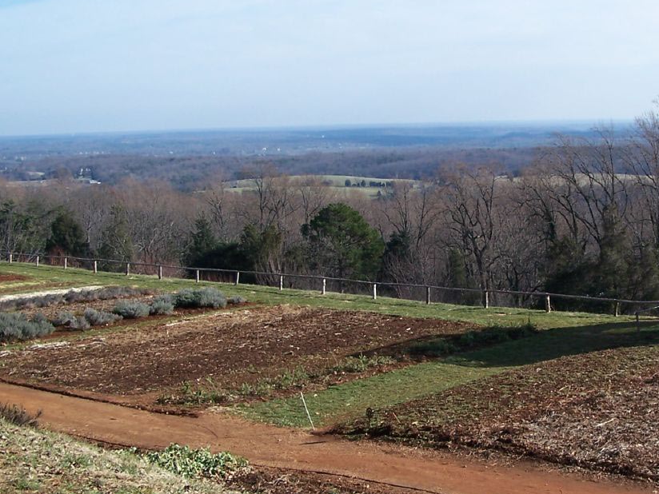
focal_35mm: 59
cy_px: 275
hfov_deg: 32.2
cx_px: 473
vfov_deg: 24.8
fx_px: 1123
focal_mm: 6.3
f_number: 4
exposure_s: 1/500
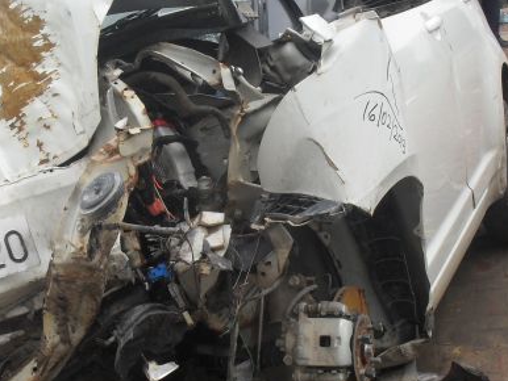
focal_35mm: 63
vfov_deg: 23.3
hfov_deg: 30.7
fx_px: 925
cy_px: 209
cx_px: 250
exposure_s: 1/60
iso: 80
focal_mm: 6.3
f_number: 8.3
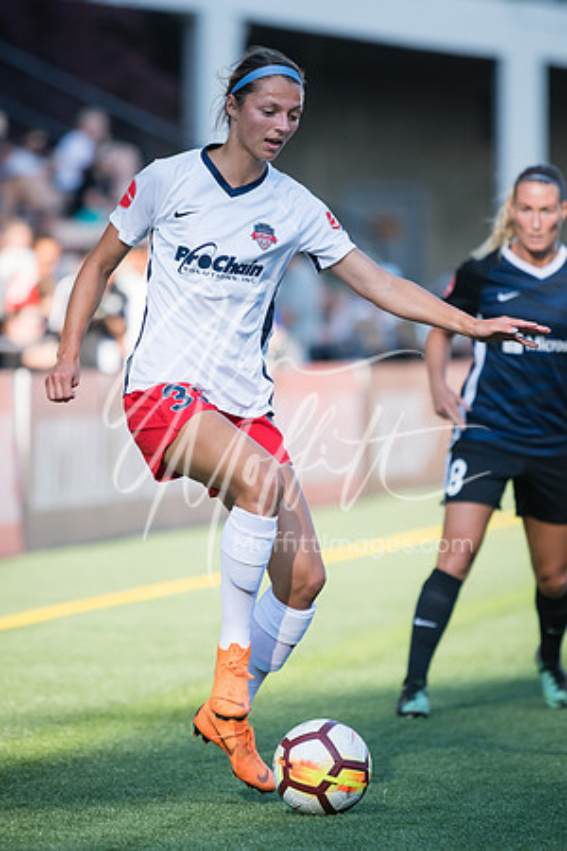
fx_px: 10035
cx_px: 196
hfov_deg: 3.2
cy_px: 403
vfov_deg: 4.9
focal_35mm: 425
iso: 400
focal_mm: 200
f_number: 2.8
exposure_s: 1/2500
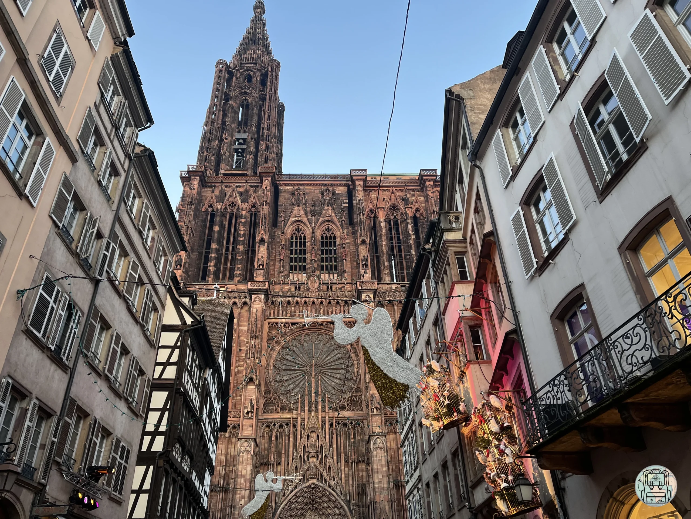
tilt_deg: +35.2
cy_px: 260
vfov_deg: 53.1
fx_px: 519
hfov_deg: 67.3
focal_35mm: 26
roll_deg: +3.4
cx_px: 346
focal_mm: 5.1
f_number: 1.6
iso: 125
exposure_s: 1/100
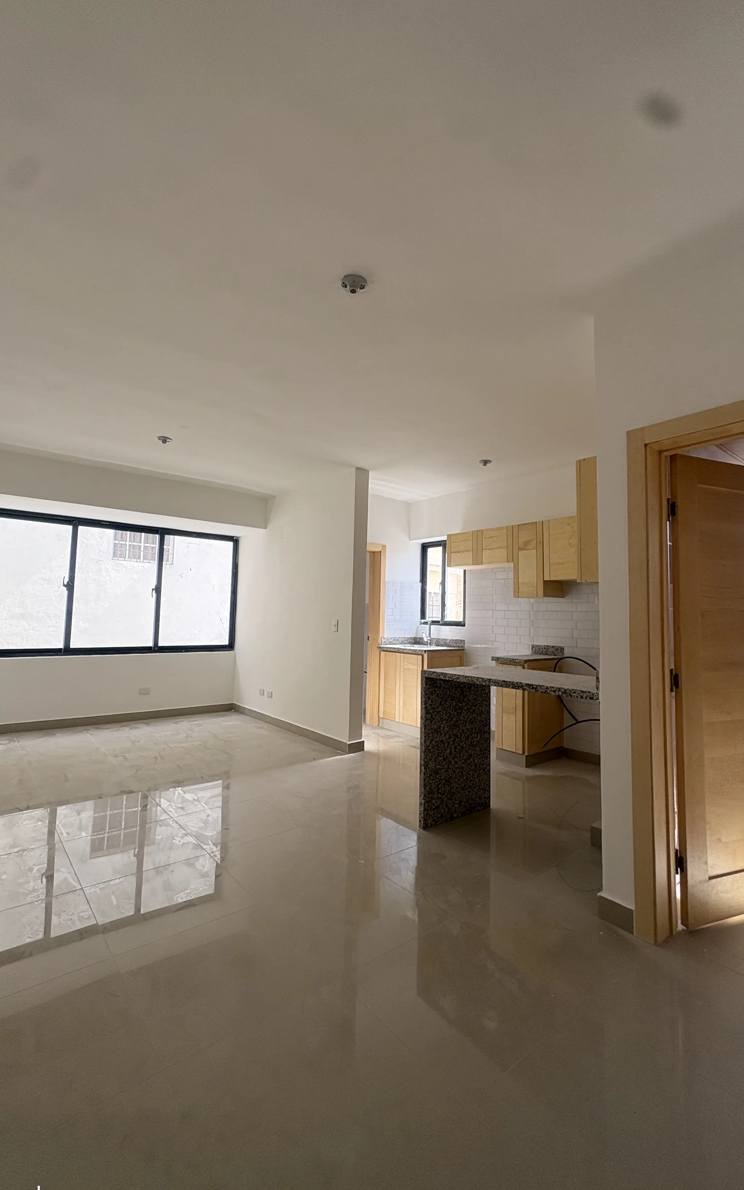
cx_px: 371
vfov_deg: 97.8
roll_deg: -1.3
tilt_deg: +6.1
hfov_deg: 71.2
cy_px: 574
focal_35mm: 16
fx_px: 519
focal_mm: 2.22
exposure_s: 1/169
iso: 50
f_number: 2.2
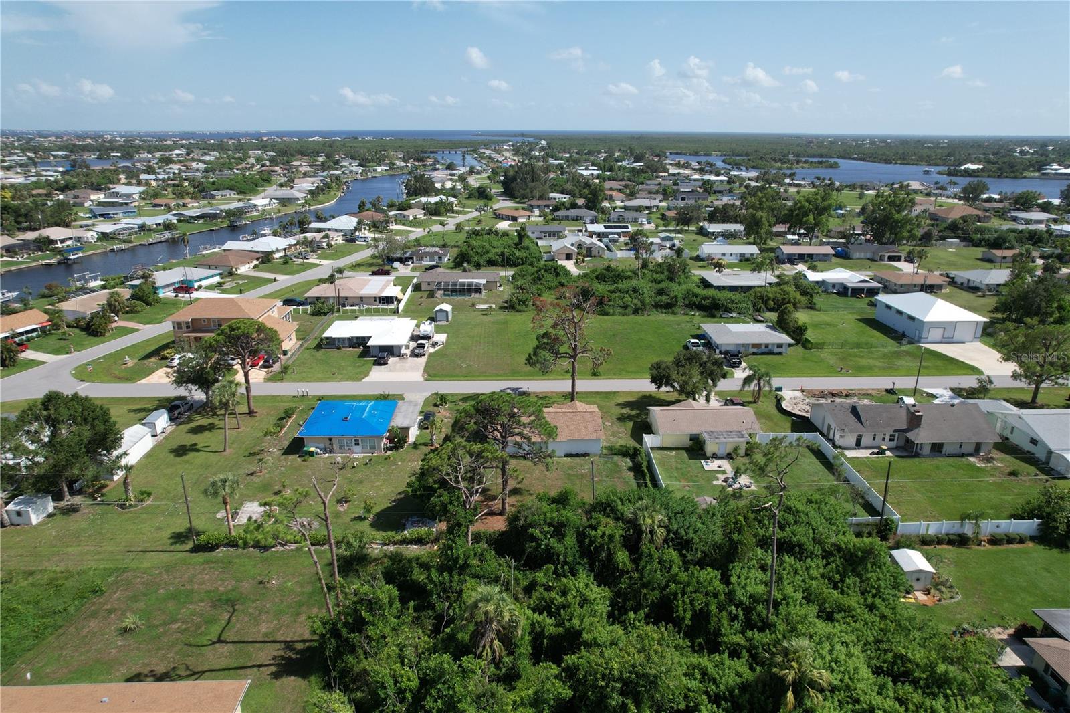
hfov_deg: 78.6
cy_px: 356
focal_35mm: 22
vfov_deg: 57.2
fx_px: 654
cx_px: 535
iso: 110
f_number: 2.8
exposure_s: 1/2000
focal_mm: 8.38
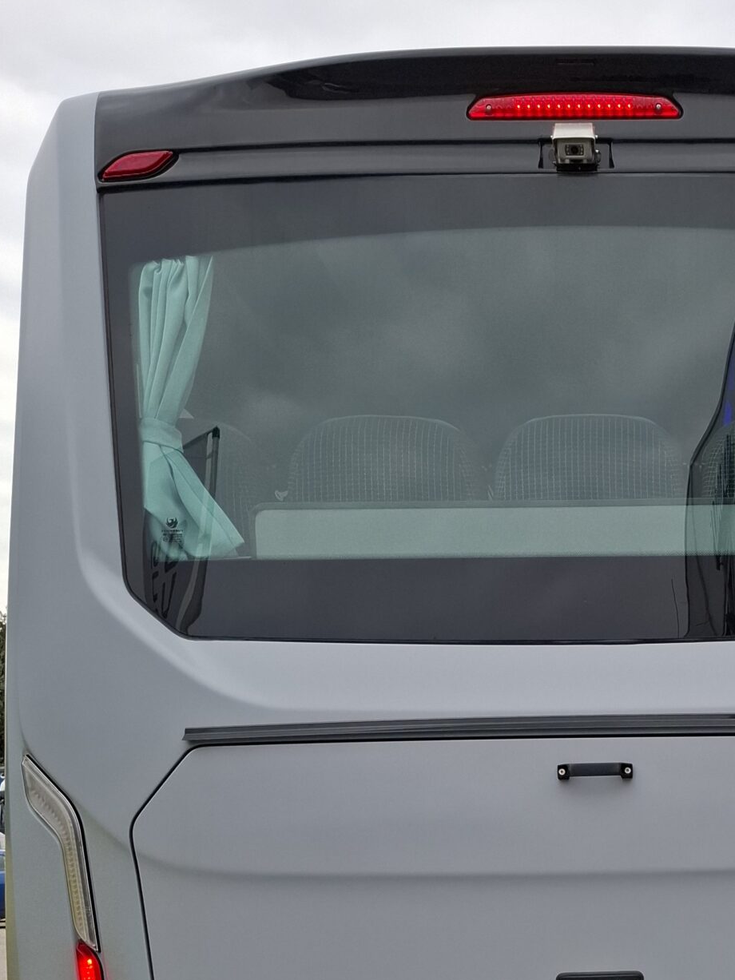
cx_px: 671
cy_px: 888
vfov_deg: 37.0
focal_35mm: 48
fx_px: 1359
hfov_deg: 29.0
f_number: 1.8
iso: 50
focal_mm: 5.54
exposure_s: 1/761
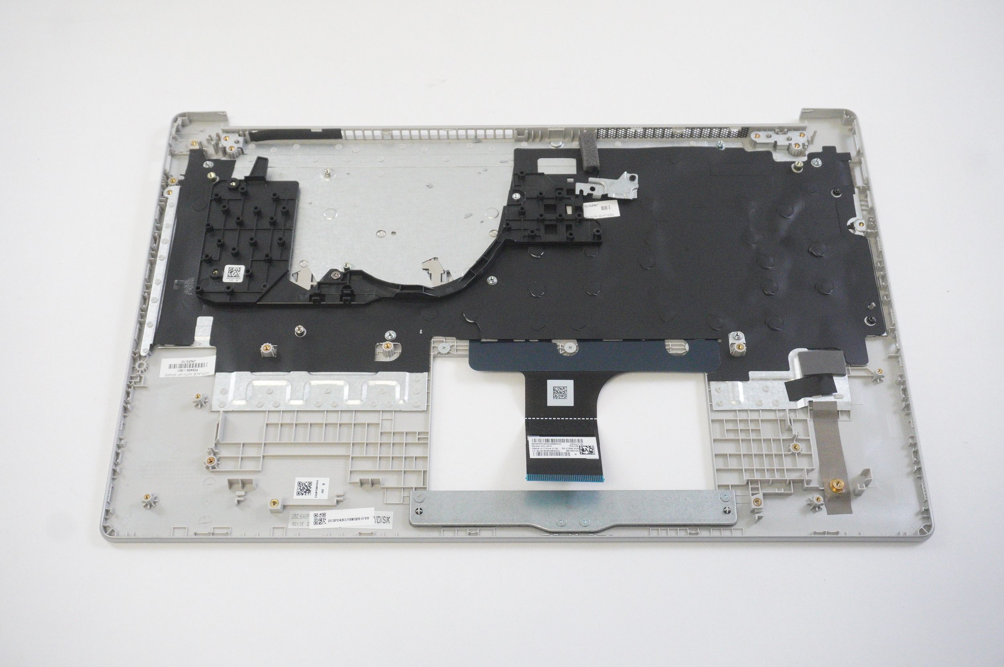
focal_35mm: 39
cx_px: 502
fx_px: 1087
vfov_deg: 34.1
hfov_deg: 49.6
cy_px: 334
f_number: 5.6
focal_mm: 26
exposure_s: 1/250
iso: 5000
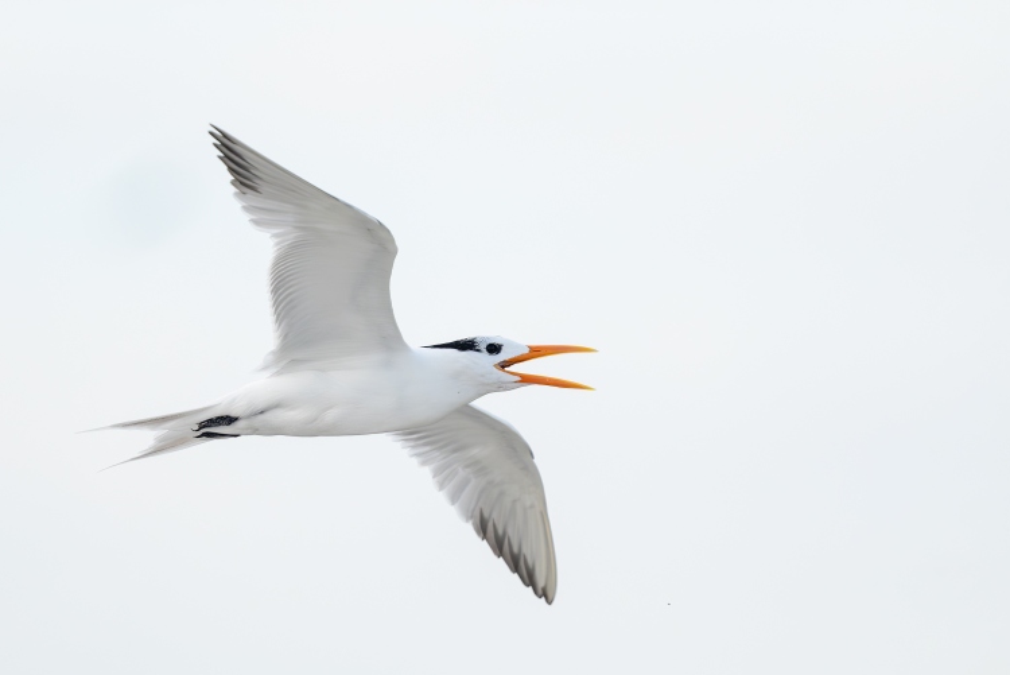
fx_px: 18863
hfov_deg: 3.1
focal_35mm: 672
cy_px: 349
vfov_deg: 2.0
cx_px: 501
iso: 2500
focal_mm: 420
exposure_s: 1/4000
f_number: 4
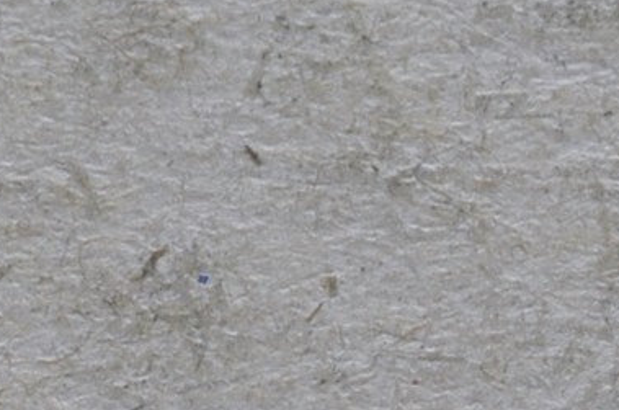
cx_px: 996
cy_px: 1299
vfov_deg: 2.5
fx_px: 9201
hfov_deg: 3.8
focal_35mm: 536
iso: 400
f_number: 14
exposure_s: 1/250
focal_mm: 55
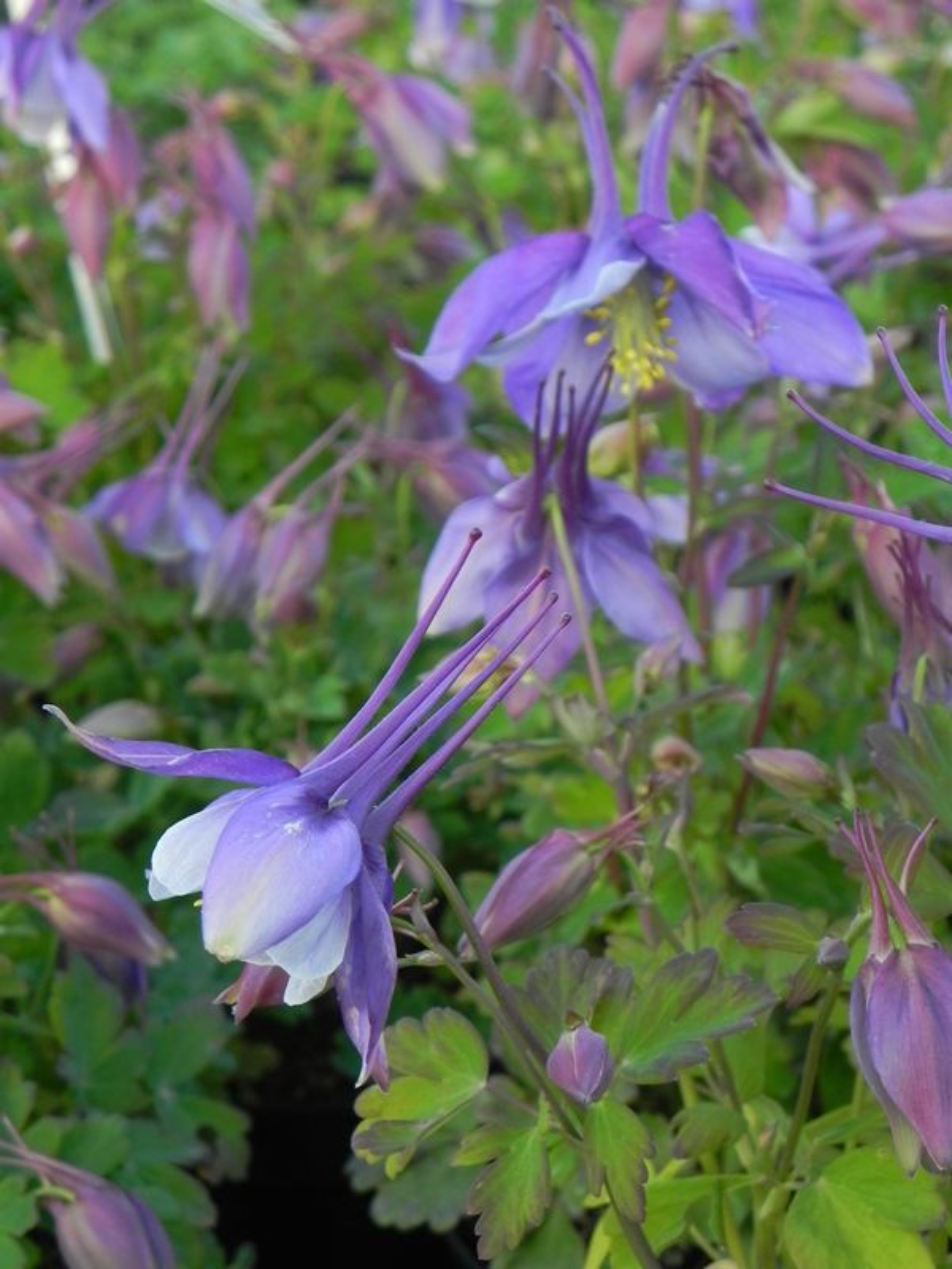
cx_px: 476
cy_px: 634
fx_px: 3117
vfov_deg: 23.0
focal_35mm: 85
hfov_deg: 17.4
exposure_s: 1/80
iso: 160
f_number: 4.5
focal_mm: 15.1
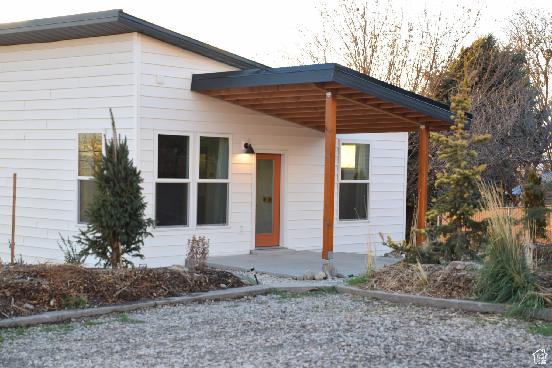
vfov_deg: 23.8
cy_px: 184
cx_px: 276
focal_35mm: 57
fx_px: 874
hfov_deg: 35.1
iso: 400
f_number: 5.6
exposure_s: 1/125
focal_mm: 38
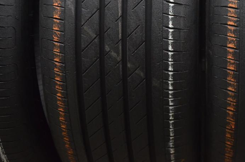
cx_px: 193
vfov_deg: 16.1
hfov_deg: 24.7
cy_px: -34
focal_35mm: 81
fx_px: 550
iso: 1400
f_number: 3.5
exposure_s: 1/30
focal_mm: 22
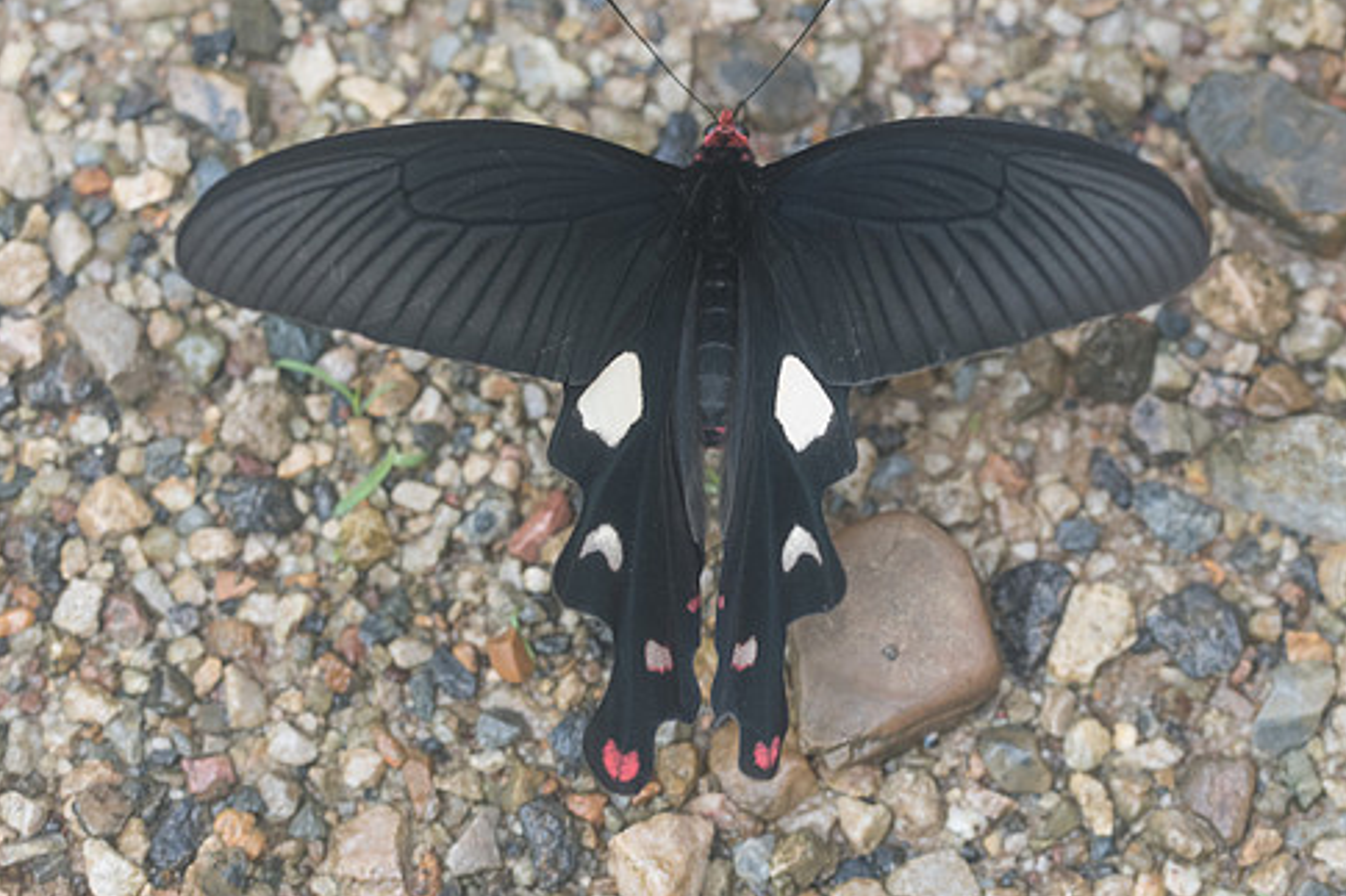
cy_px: 374
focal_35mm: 269
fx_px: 10054
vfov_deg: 5.1
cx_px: 730
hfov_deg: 7.7
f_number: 5
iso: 1000
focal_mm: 150
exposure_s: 1/320
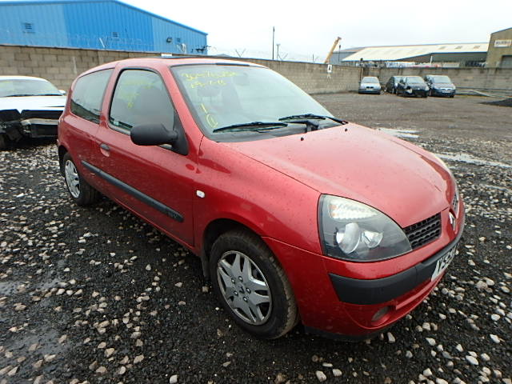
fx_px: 311
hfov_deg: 79.0
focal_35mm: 21
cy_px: 192
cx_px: 256
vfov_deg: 63.4
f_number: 3.5
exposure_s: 1/200
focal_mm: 3.7
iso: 125
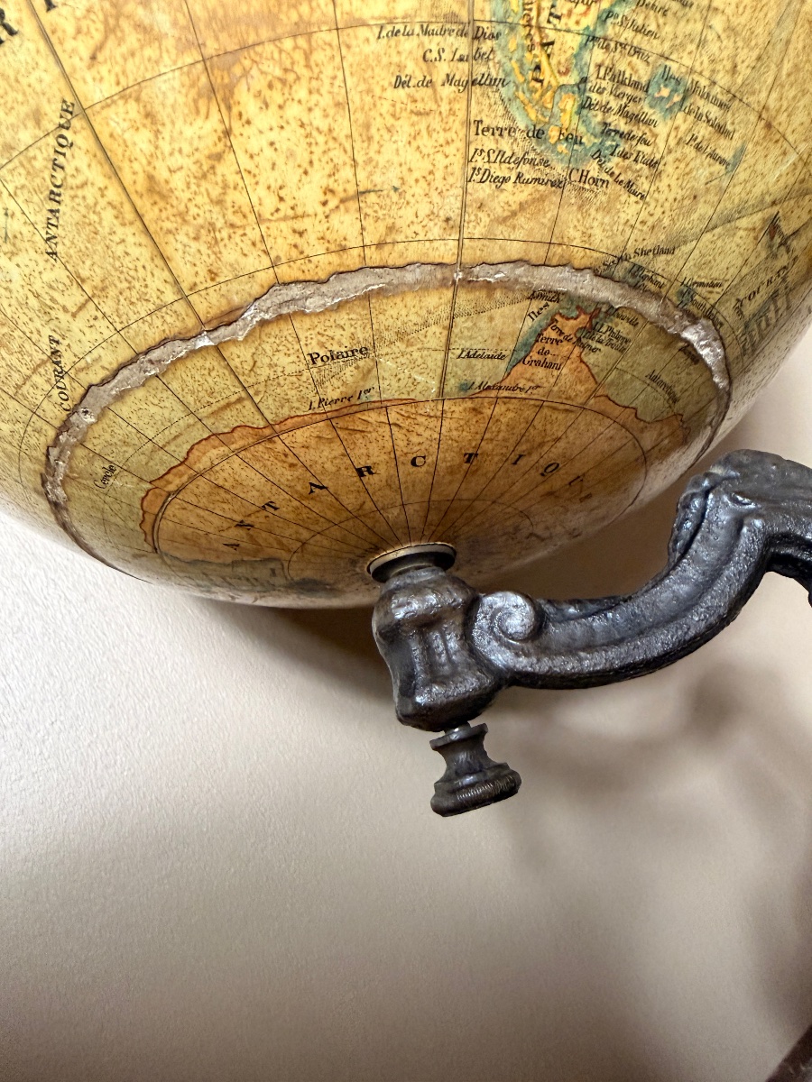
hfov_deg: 56.8
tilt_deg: +10.1
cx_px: 406
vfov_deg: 71.6
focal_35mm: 24
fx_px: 751
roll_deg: +34.8
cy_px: 541
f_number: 2.2
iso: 500
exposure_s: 1/50
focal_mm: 2.22
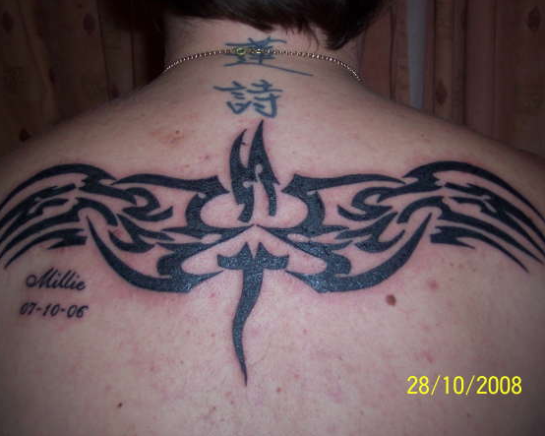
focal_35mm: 55
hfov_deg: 34.1
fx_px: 887
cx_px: 259
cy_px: 219
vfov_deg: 27.6
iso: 100
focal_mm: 10.7
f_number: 3.4
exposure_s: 1/60
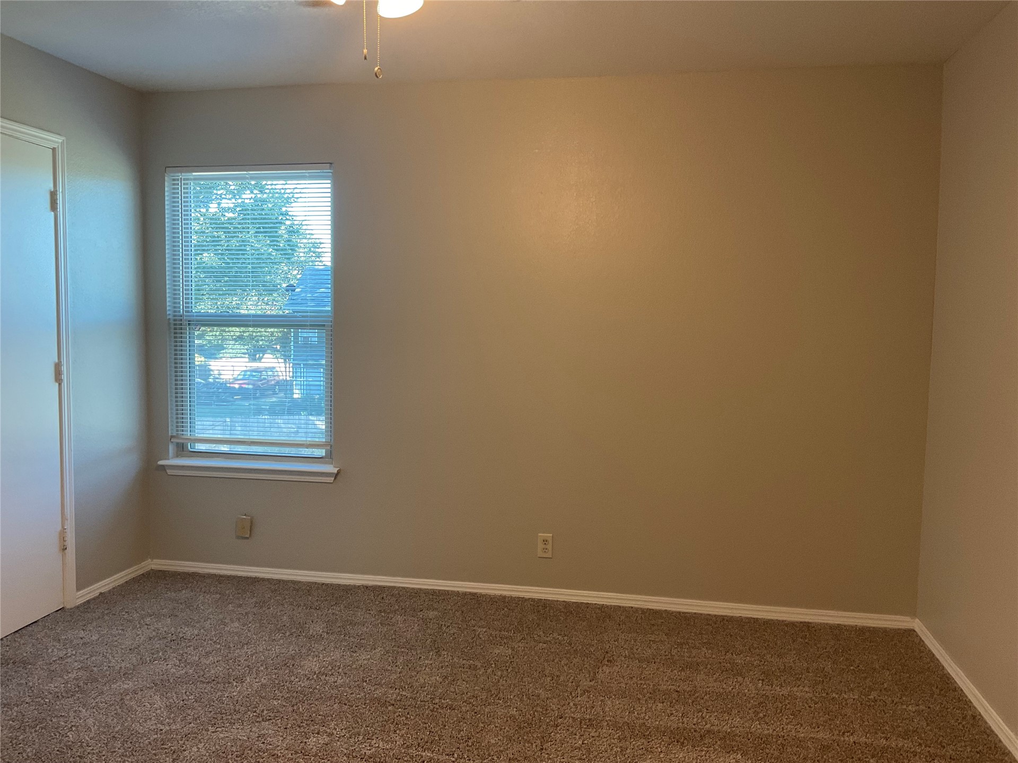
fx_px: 853
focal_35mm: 29
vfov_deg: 48.2
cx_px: 509
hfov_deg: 61.7
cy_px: 382
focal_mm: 3
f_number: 1.8
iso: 64
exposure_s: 1/60
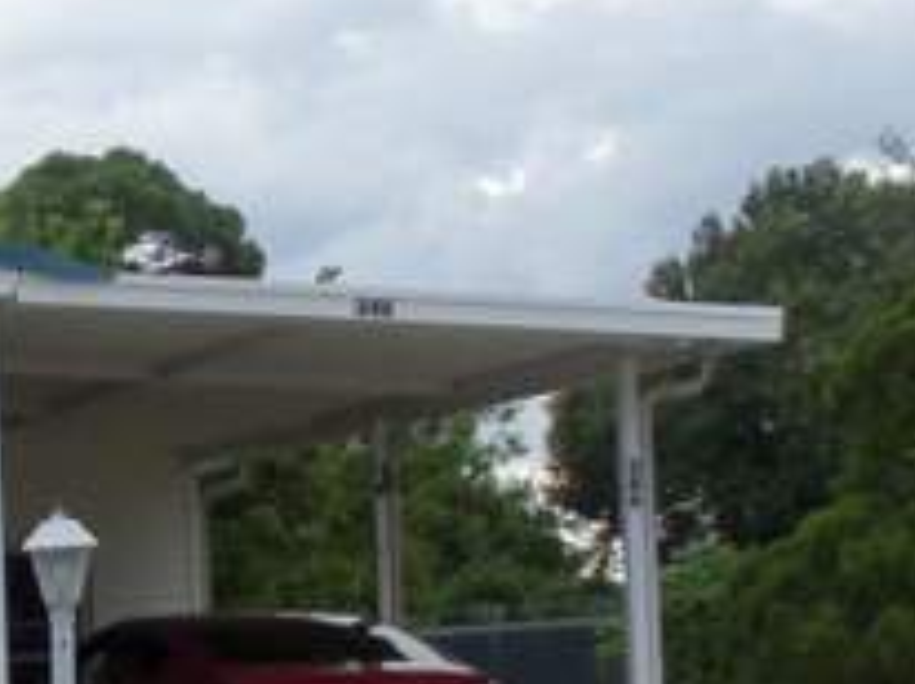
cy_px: 711
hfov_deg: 15.7
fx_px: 2878
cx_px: -684
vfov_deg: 13.3
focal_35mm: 109
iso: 64
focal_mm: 5.1
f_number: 3.3
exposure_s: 1/320
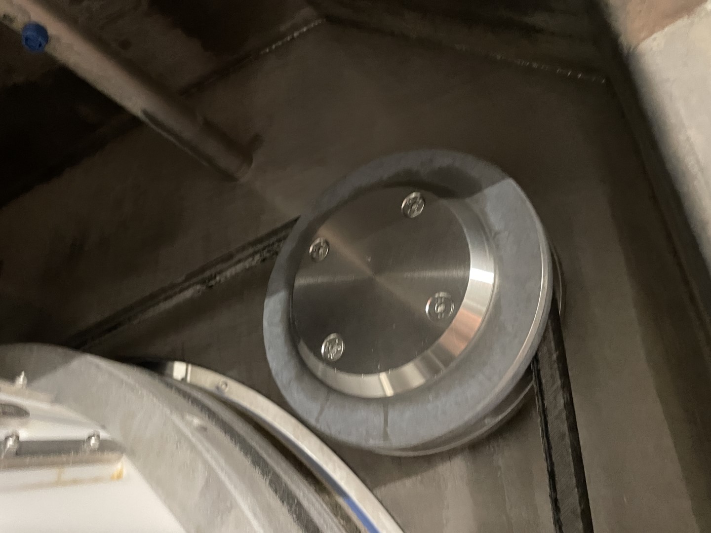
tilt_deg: +24.7
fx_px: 534
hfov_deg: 67.3
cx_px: 356
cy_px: 266
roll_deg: +5.2
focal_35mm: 26
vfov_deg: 53.1
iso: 800
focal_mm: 4.2
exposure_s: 1/25
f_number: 1.6
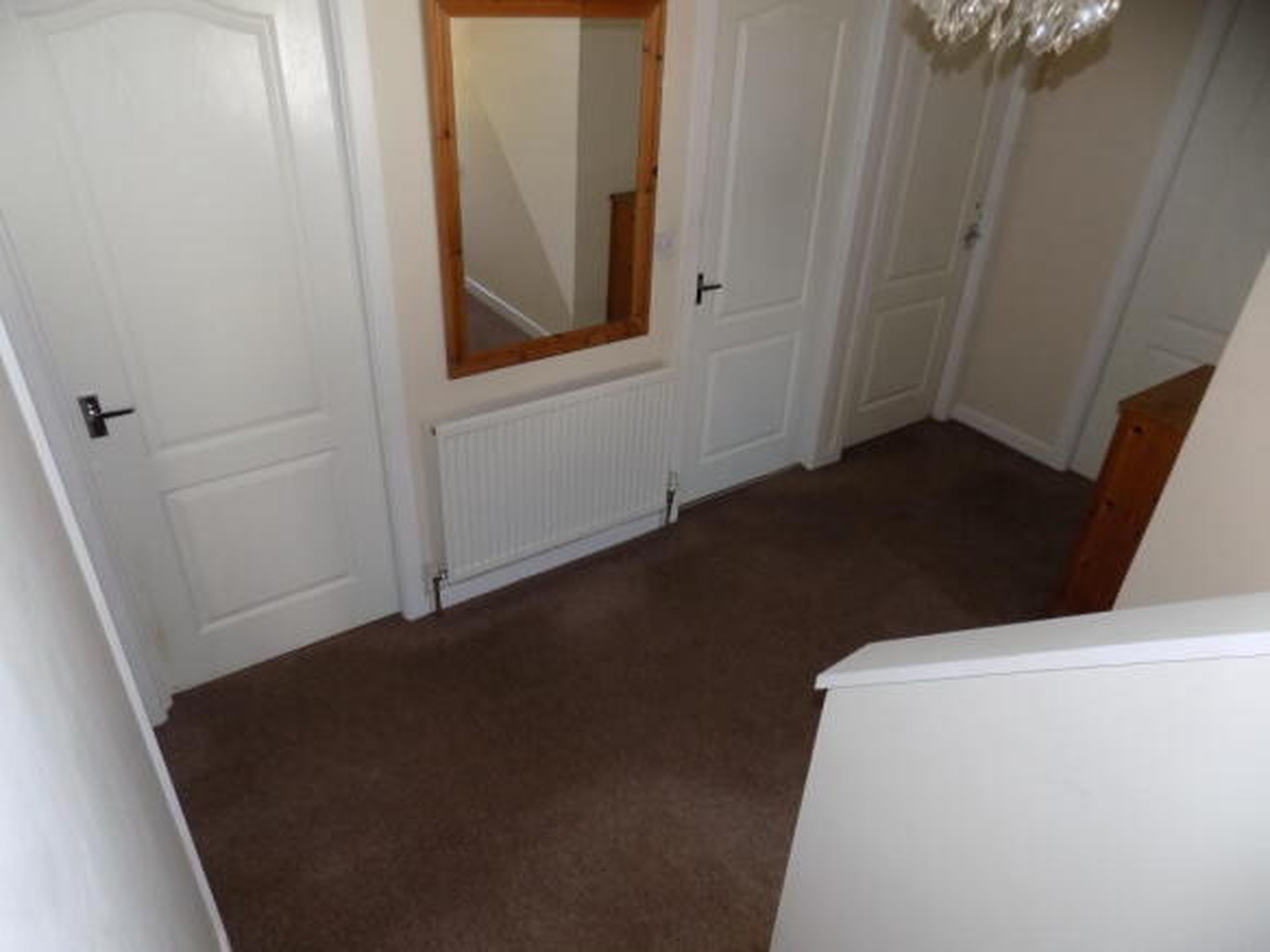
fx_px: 844
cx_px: 635
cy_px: 476
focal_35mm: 23
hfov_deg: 73.9
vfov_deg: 58.9
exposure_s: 1/30
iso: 200
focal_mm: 4
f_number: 3.1
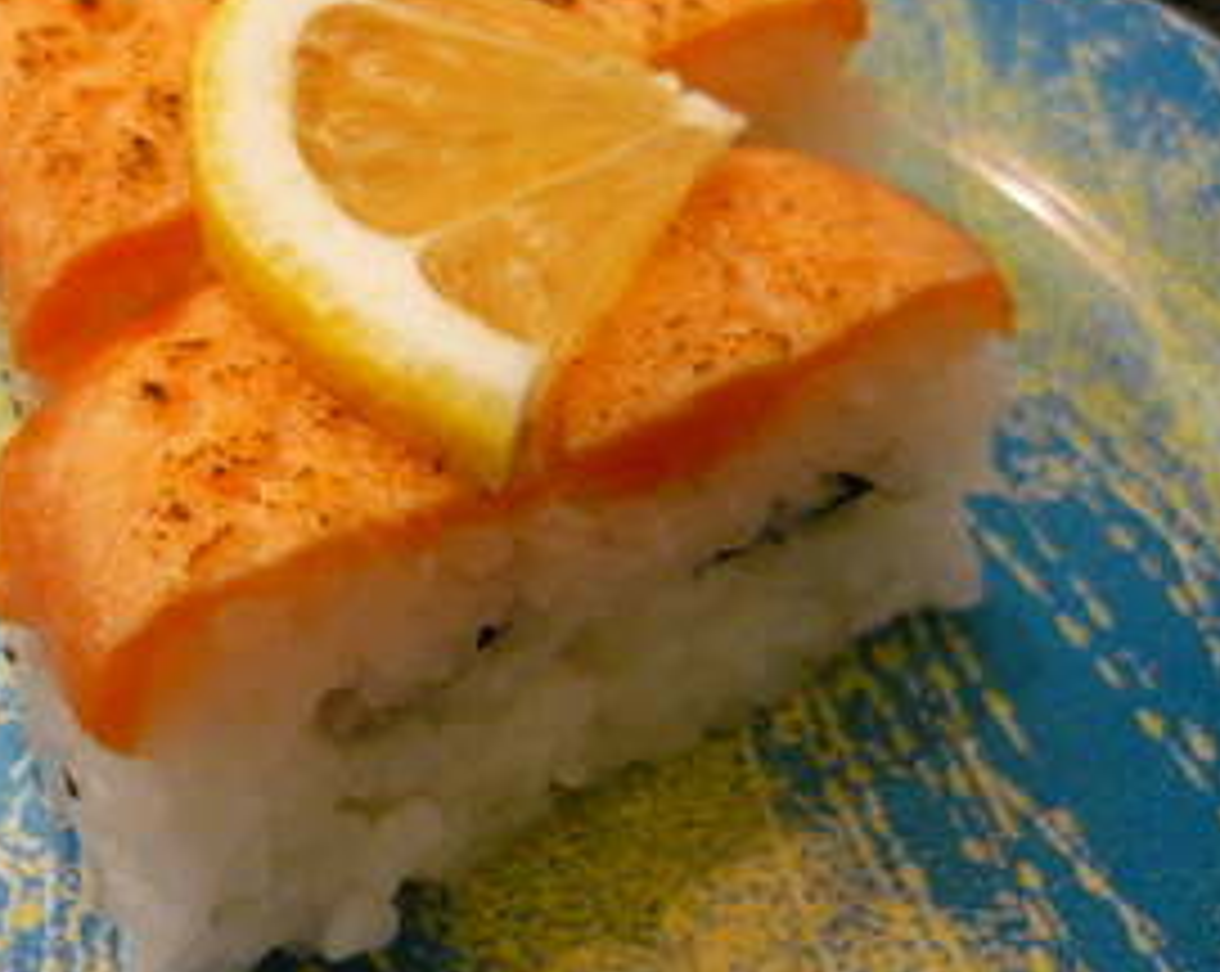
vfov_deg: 30.0
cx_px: 378
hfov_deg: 36.9
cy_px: 317
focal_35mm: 50
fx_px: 1803
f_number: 2.8
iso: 400
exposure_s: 1/30
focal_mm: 5.5
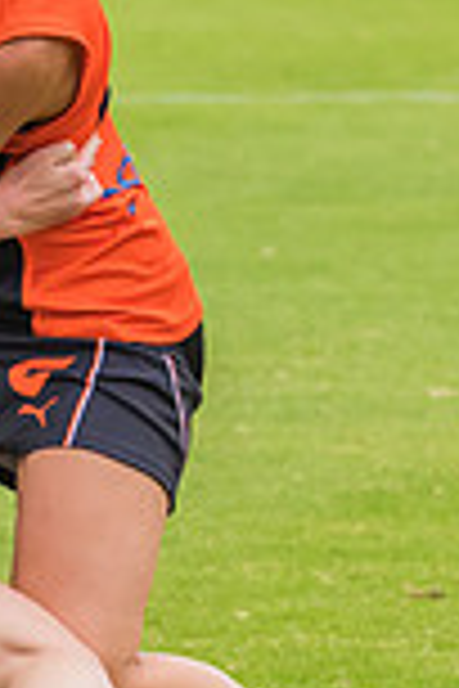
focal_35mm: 828
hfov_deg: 1.7
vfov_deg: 2.5
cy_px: 97
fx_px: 15834
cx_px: 154
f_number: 8
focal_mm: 150
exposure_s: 1/1600
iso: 800
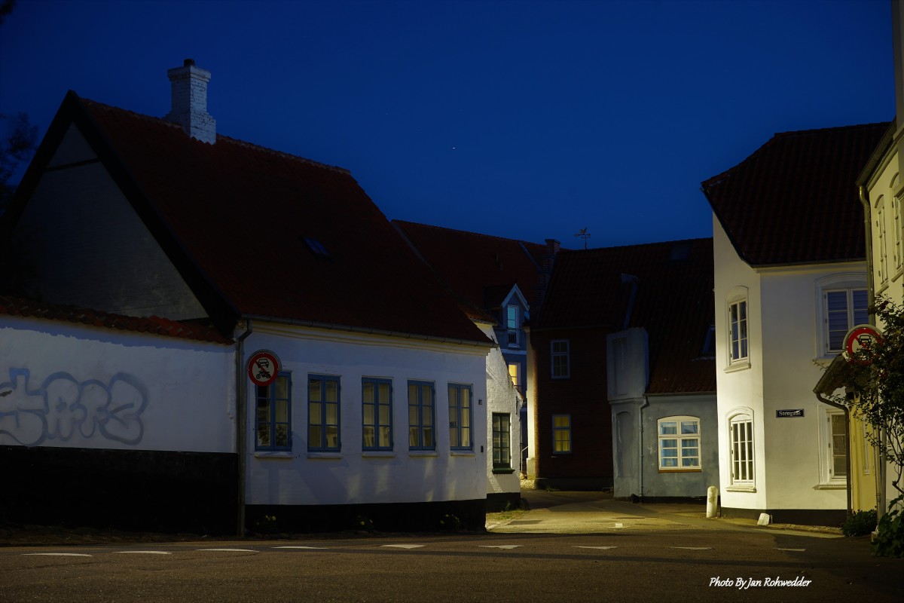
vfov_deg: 24.2
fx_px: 1406
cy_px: 302
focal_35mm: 56
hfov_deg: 35.6
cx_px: 452
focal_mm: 56
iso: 100
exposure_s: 15
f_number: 9
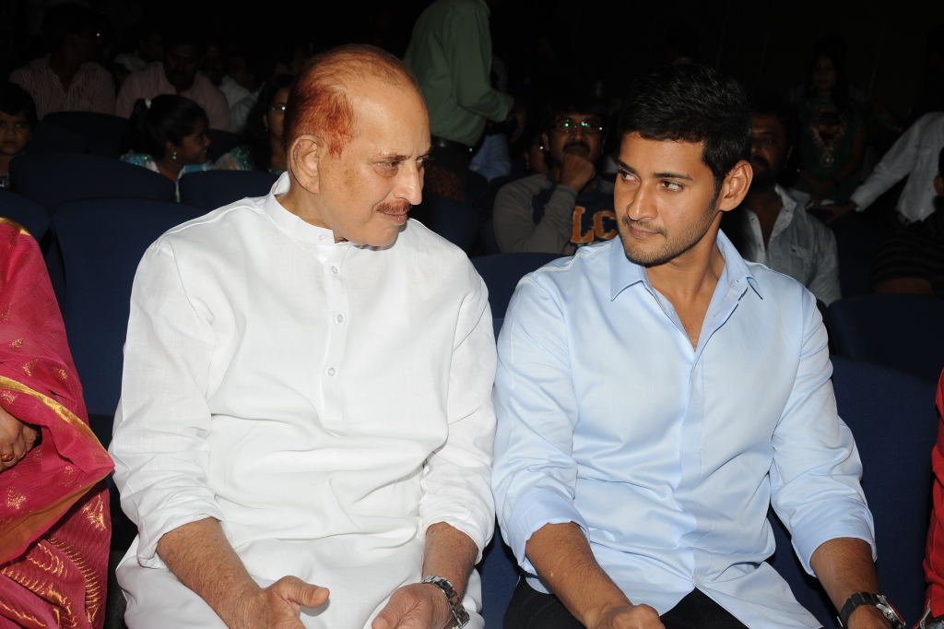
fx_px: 1520
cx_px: 472
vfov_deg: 23.4
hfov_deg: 34.5
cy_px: 314
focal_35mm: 58
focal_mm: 58
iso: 200
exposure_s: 1/125
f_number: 9
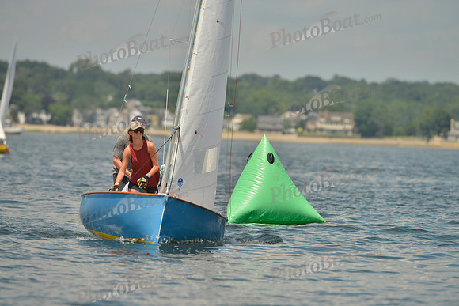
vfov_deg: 3.4
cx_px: 230
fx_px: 5101
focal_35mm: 400
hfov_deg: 5.2
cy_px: 153
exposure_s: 1/1250
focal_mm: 400
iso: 200
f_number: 7.1
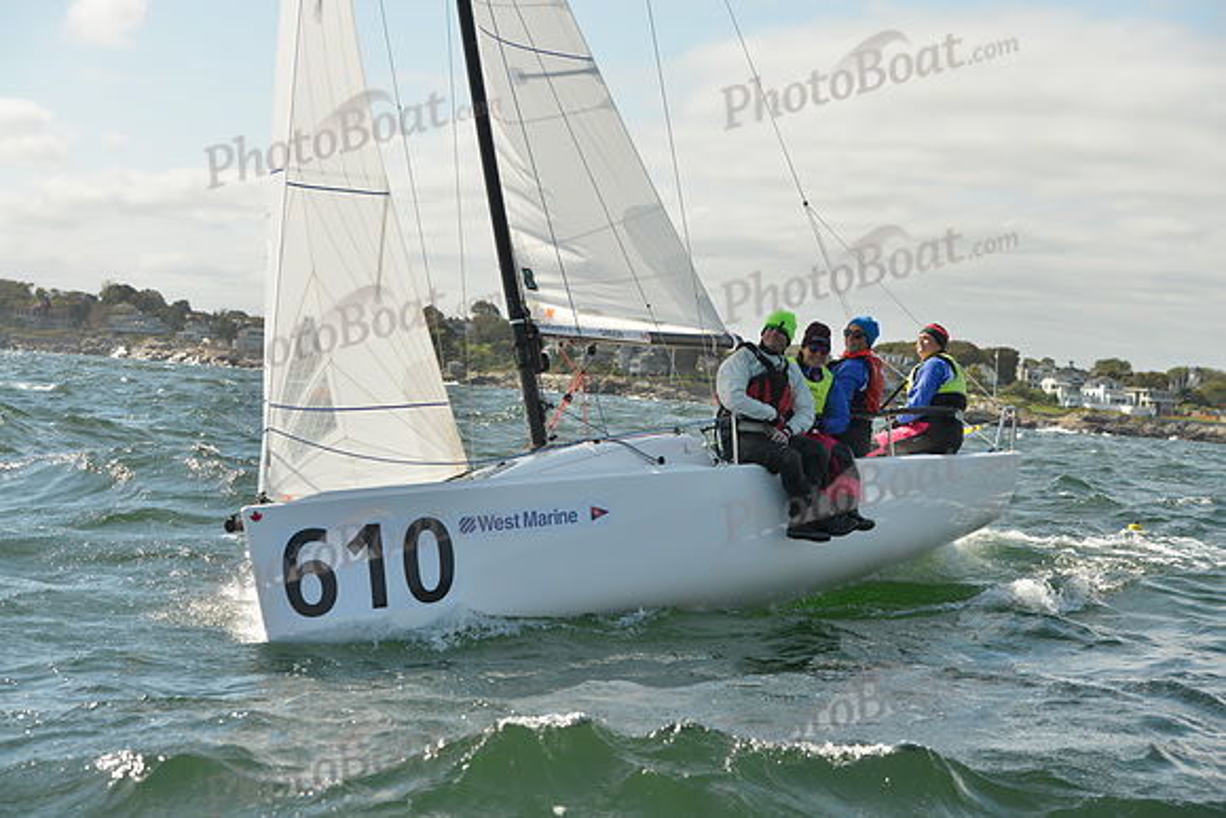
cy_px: 409
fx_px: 2384
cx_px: 613
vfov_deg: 19.5
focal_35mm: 70
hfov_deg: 28.8
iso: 400
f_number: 8
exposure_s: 1/1600
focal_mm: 70
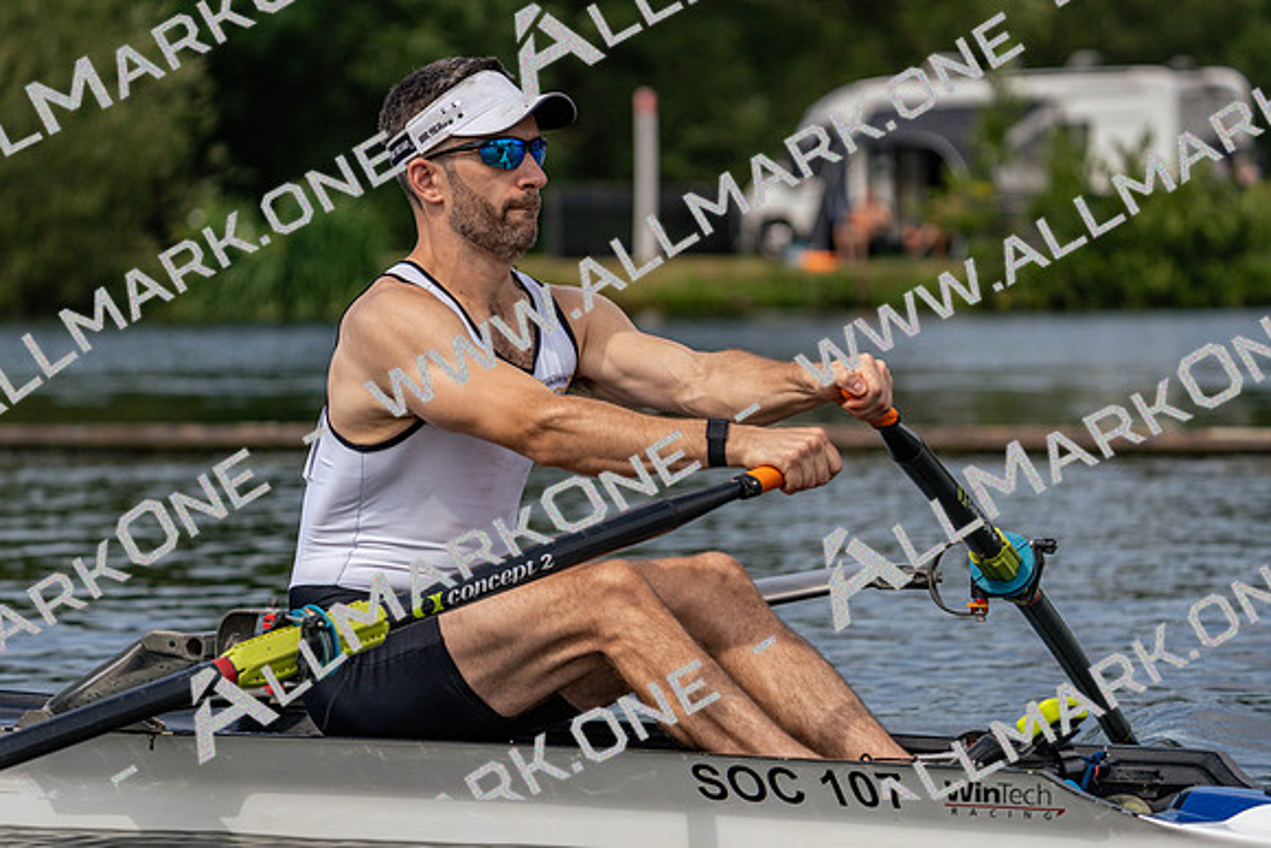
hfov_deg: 10.3
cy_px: 424
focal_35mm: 200
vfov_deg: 6.9
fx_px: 7062
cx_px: 636
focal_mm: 200
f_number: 5.6
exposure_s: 1/1600
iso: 250
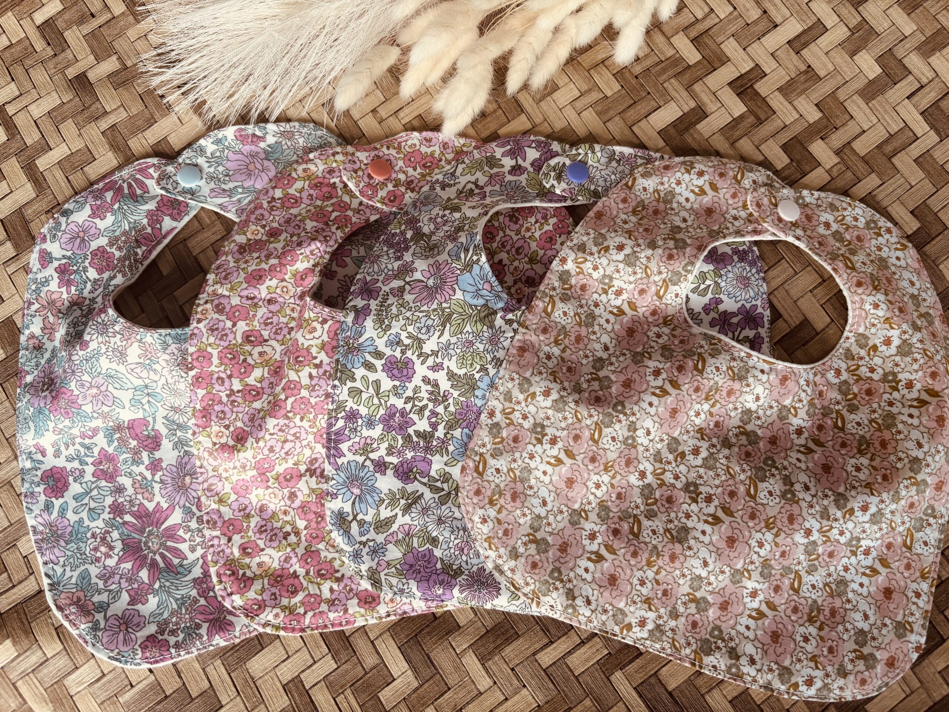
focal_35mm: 26
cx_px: 474
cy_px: 356
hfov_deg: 67.3
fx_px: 713
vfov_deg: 53.1
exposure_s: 1/121
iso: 100
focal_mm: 5.96
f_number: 1.6
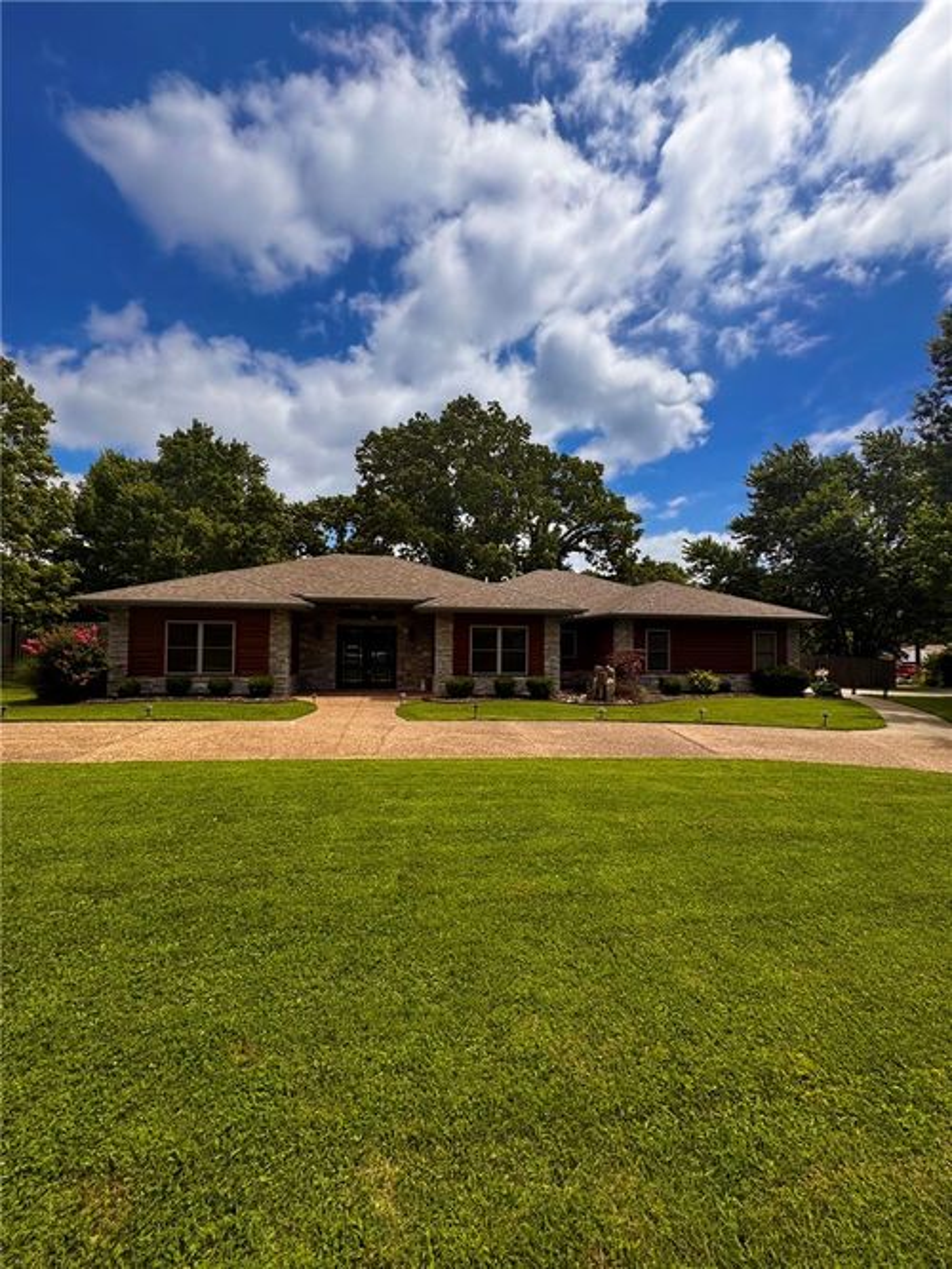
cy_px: 634
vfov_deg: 102.1
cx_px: 476
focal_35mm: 14
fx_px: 514
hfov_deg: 85.7
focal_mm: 2.22
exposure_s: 1/2208
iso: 50
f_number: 2.2
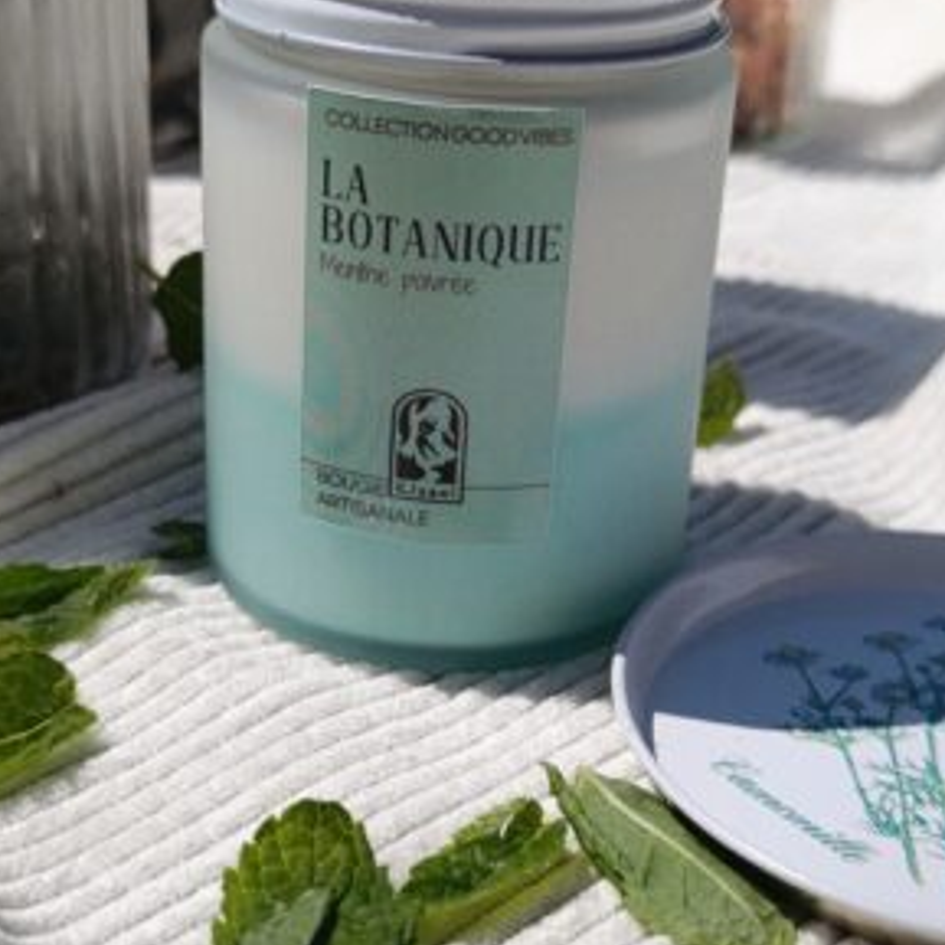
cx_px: 464
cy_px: 419
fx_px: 865
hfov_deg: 57.3
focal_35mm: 28
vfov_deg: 57.2
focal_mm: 6.14
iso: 50
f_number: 1.6
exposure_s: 1/1215
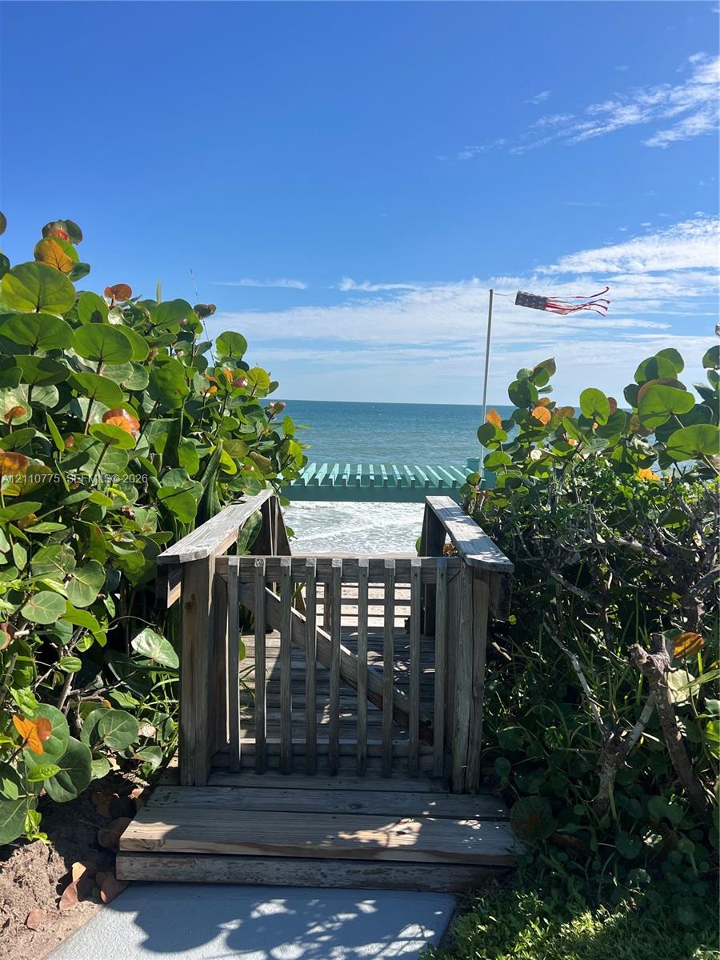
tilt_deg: -5.8
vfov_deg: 67.3
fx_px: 721
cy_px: 480
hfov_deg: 53.1
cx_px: 360
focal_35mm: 26
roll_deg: -1.7
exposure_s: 1/5319
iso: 50
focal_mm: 5.7
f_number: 1.5
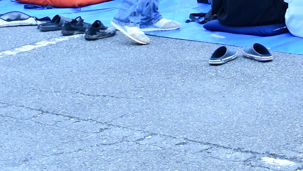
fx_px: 1205
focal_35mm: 150
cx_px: 357
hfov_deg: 13.9
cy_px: -113
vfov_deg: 7.9
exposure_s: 1/160
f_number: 6.3
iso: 1000
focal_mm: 28
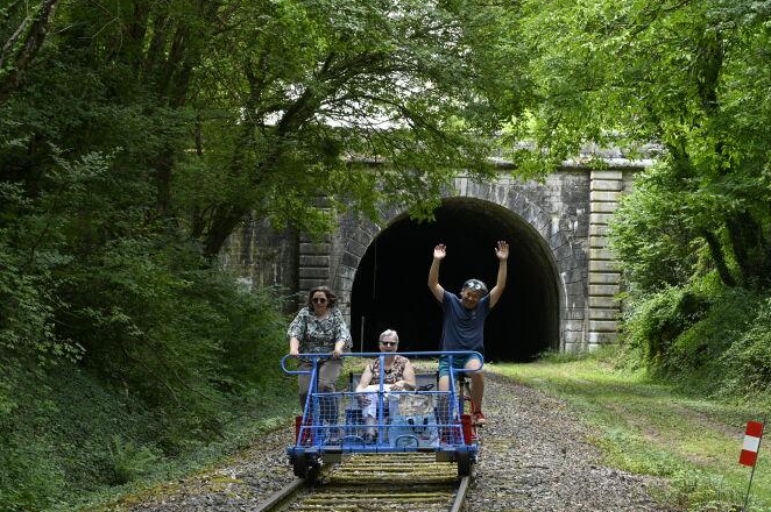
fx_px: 1947
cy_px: 257
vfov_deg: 15.0
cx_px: 388
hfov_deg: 22.4
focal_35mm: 91
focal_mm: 86
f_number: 9
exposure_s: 1/250
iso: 1600
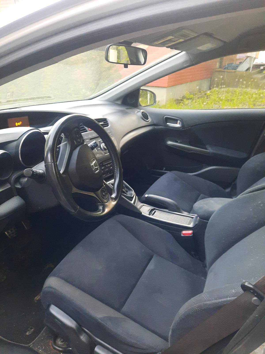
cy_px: 177
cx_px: 132
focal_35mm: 25
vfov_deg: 69.4
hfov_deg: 54.9
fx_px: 255
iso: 500
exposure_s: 1/25
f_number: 2
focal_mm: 4.6
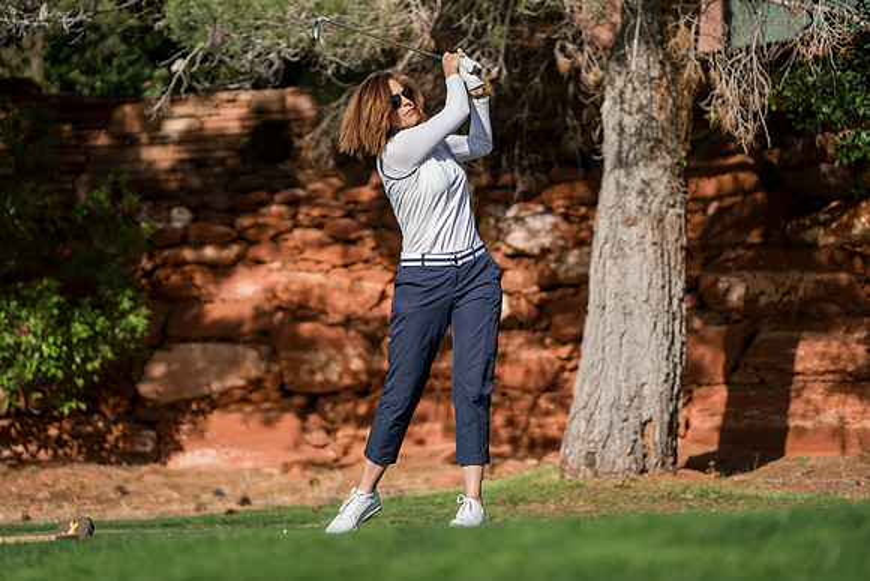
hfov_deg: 17.1
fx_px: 2901
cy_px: 290
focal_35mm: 120
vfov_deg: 11.4
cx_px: 435
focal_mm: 120
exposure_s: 1/5000
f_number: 2.8
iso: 320
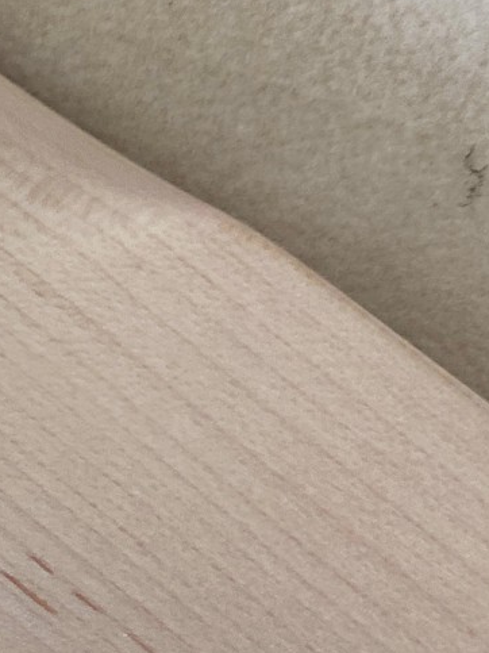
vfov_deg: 25.4
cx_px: 223
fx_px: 1432
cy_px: 466
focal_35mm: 76
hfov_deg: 19.4
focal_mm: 4.25
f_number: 1.8
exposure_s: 1/120
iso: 80
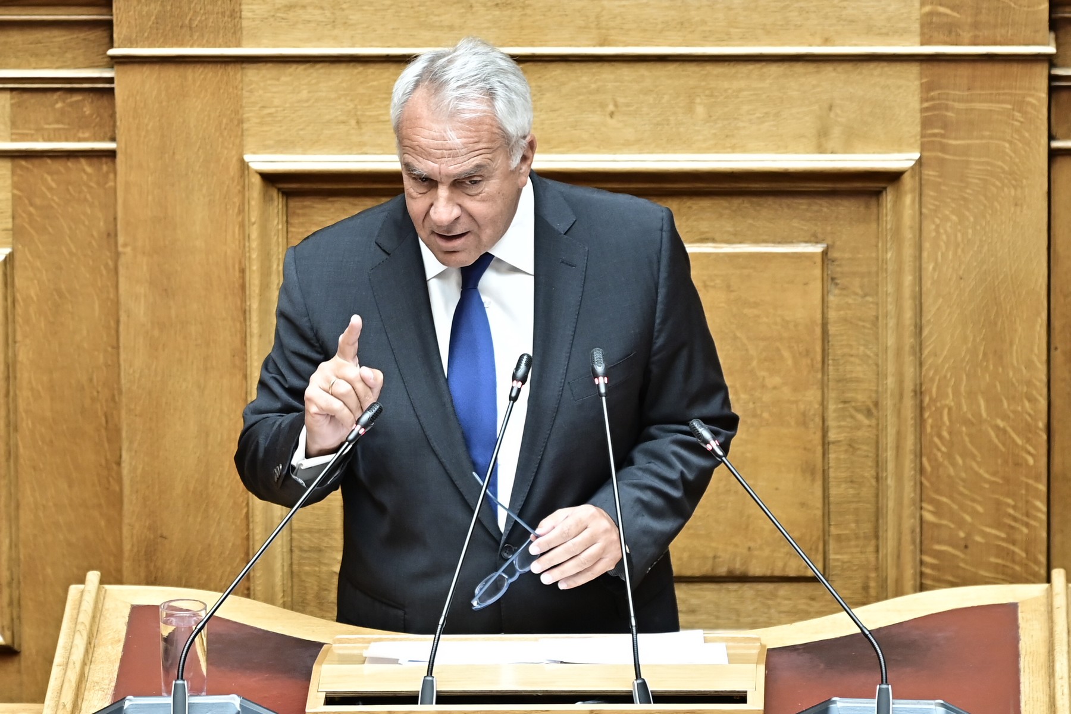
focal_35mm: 300
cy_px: 357
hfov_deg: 6.9
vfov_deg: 4.6
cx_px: 536
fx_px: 8924
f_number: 2.8
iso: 800
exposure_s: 1/160
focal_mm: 200
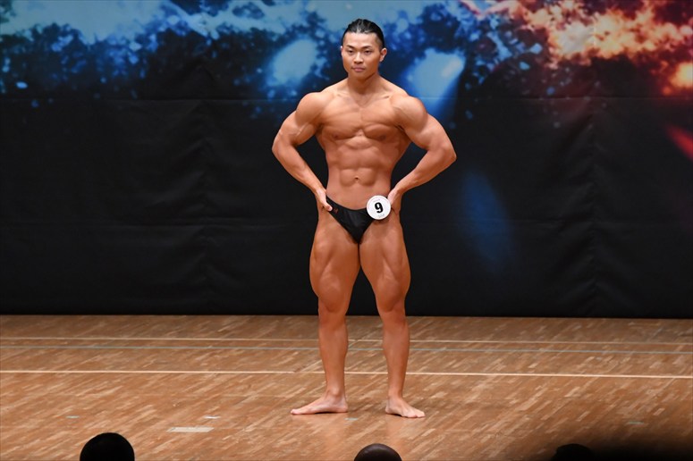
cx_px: 346
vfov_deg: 4.8
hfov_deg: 7.2
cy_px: 230
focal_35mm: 285
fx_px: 5484
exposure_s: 1/400
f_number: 5.6
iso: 5000
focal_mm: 190
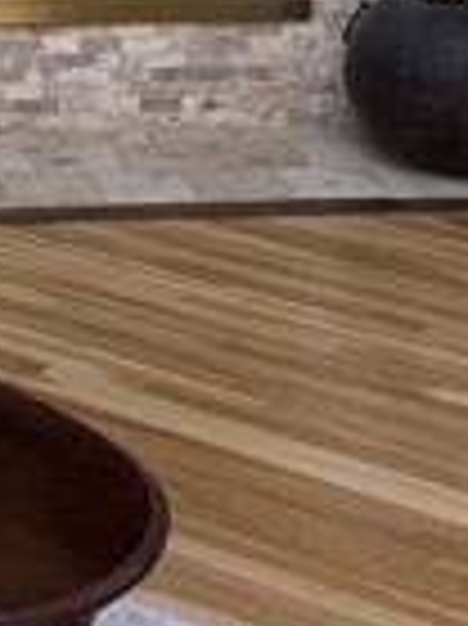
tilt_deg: -9.6
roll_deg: +0.9
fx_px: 2166
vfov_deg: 15.8
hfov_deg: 11.9
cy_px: -135
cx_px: -180
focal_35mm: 120
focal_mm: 4.25
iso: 100
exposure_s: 1/121
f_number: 1.8
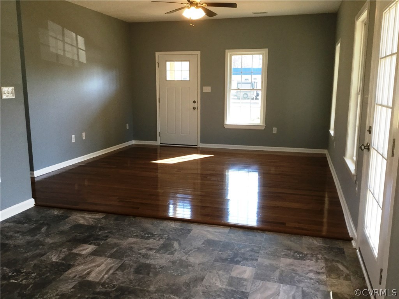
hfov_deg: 58.4
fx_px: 357
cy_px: 150
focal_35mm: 31
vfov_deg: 45.4
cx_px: 200
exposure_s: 1/30
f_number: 2.4
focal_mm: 3.3
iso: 32
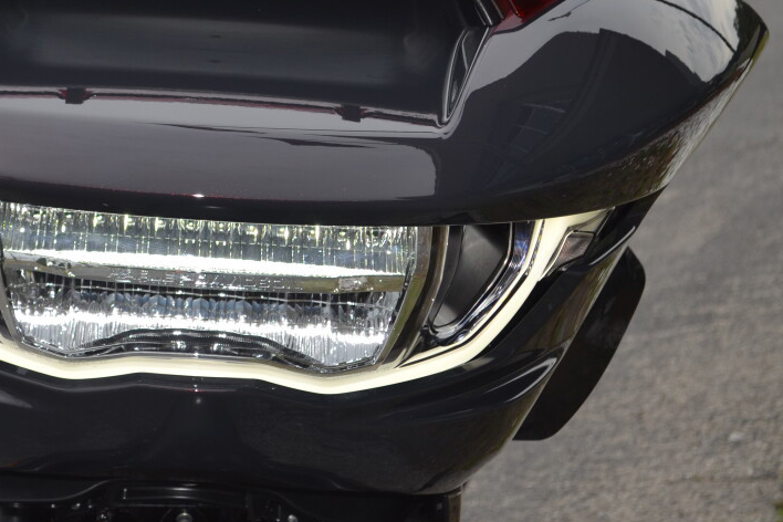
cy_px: 127
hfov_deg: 16.7
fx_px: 2653
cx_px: 207
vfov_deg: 11.2
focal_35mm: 122
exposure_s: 1/160
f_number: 5.6
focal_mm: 48
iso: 100
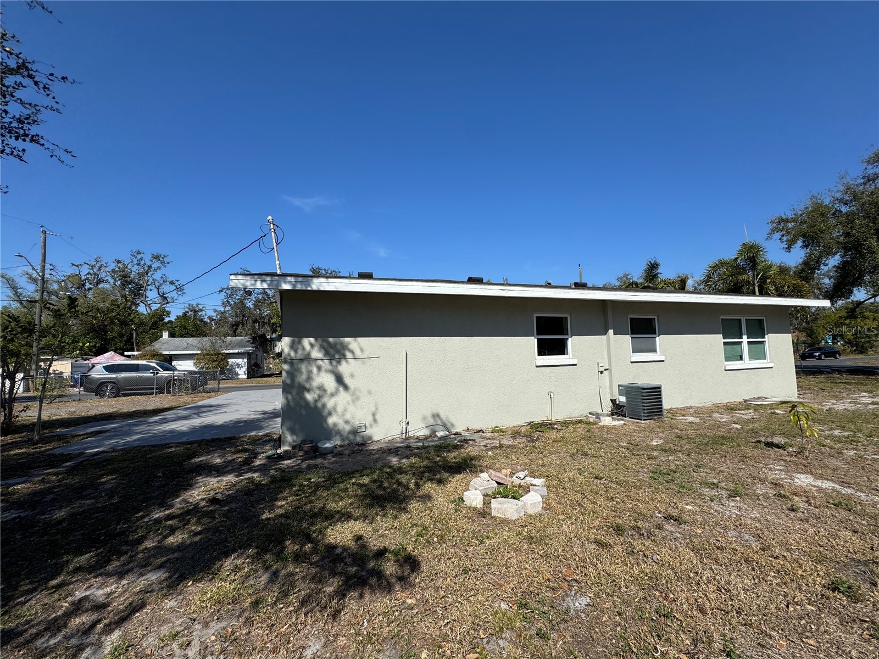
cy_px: 330
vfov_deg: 85.7
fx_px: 356
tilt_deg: +4.7
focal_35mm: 14
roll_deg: +2.2
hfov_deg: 102.1
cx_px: 440
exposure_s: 1/3546
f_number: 2.2
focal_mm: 2.22
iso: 50
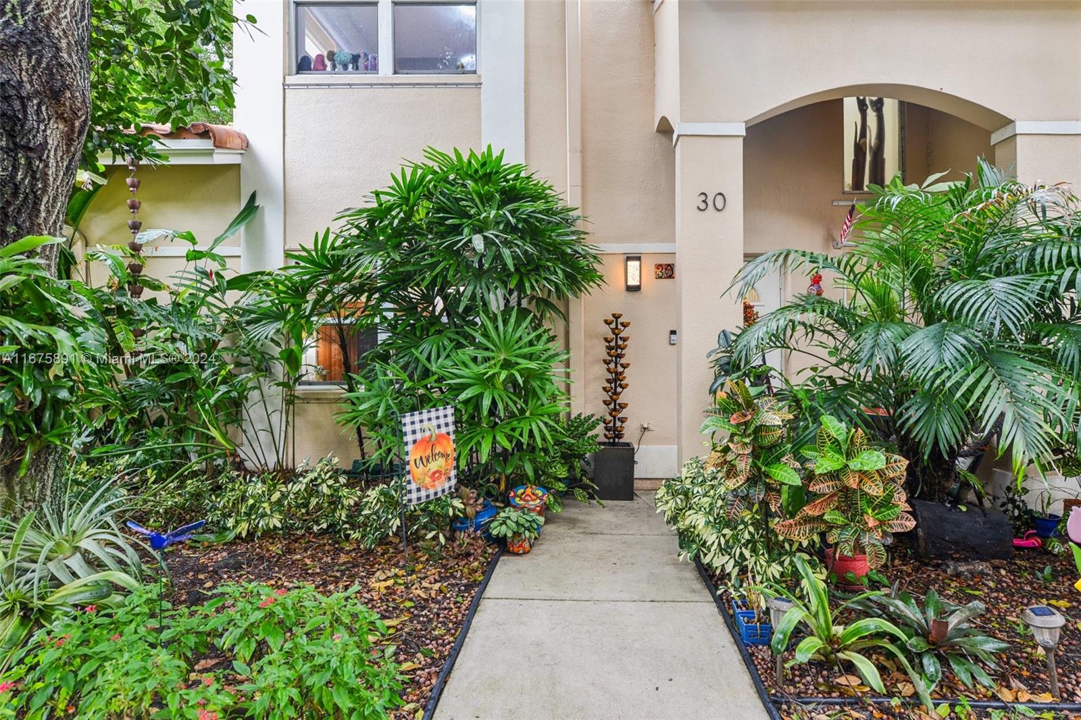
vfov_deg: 64.5
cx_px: 540
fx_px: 570
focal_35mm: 19
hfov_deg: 86.9
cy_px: 360
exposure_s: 1/6
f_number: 8
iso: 200
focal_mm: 19
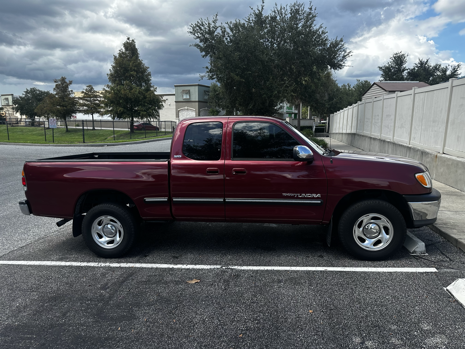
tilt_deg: -9.7
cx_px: 232
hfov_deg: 71.6
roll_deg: -0.6
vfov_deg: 56.8
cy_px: 174
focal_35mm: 24
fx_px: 322
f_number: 1.78
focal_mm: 6.86
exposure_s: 1/1664
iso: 80
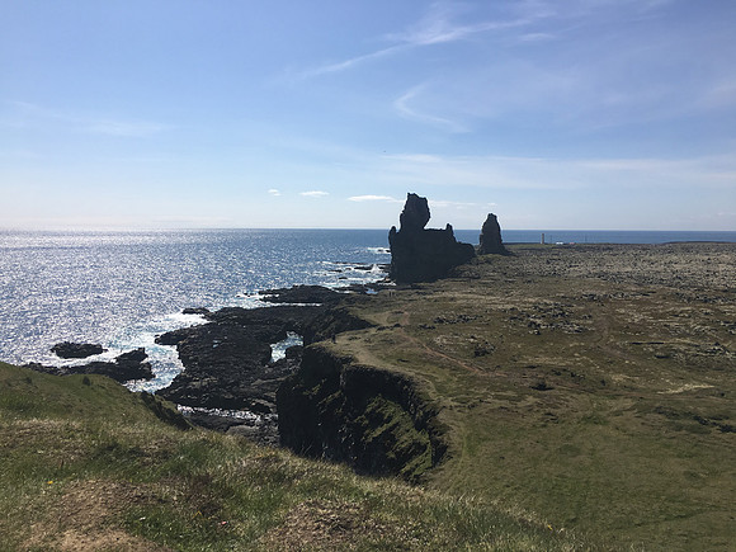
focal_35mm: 29
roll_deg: -0.9
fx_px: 617
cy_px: 276
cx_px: 368
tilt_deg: -3.5
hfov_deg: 61.7
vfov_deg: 48.2
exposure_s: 1/2653
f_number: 2.2
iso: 25
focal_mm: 4.15
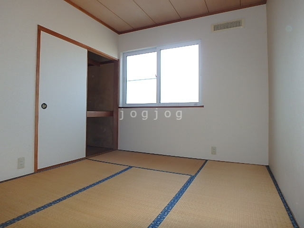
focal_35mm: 21
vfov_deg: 63.4
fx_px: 184
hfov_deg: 79.0
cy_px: 114
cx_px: 152
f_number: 3.5
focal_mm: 3.7
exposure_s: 1/100
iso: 125
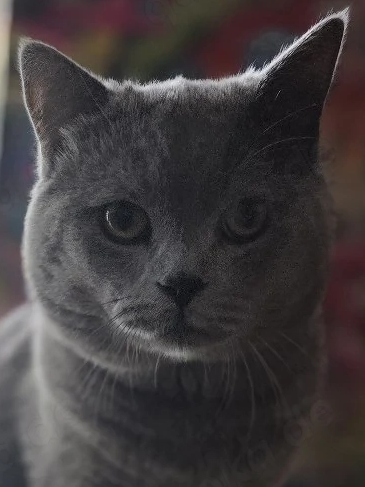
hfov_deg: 22.8
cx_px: 55
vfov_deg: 28.5
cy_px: 506
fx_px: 886
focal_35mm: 63
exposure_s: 1/101
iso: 320
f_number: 1.7
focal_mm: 6.3
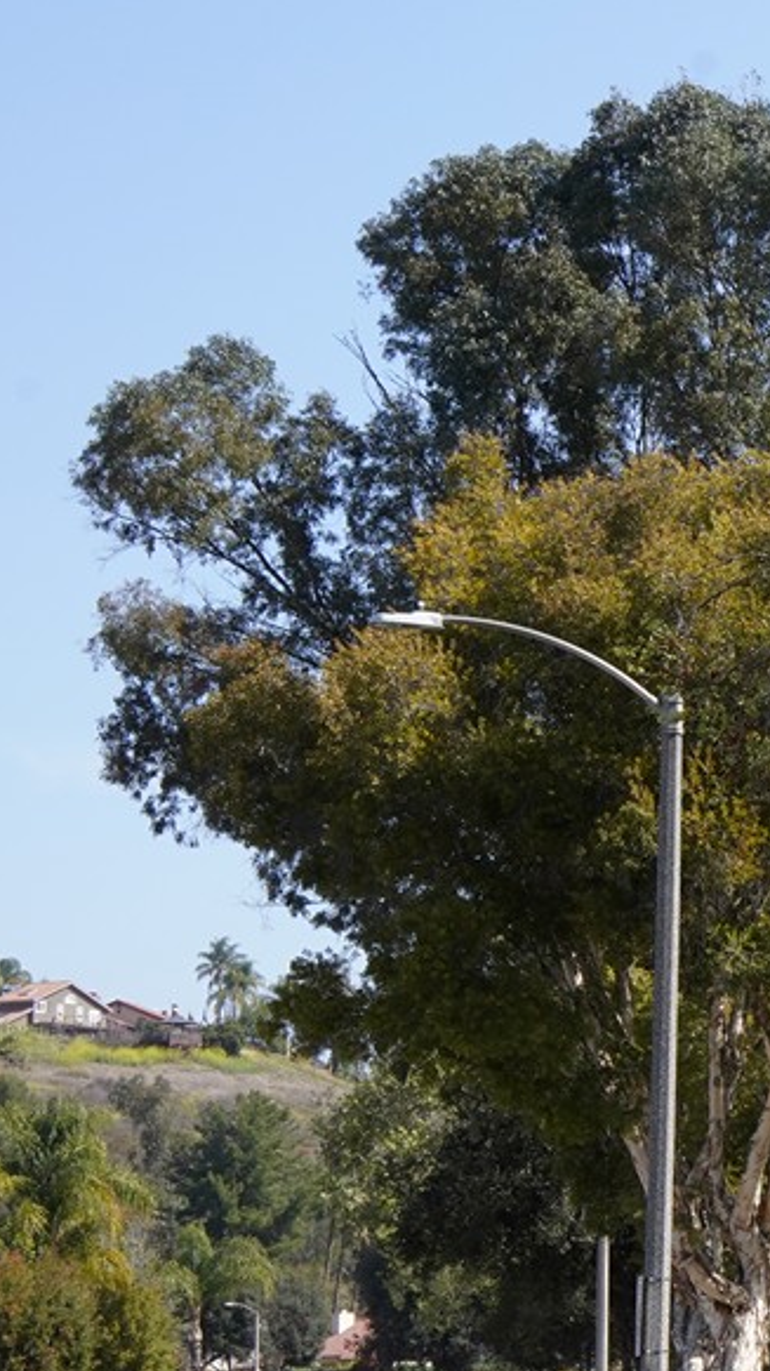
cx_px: 1933
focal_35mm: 126
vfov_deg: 17.0
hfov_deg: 8.6
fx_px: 4577
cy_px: 655
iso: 400
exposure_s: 1/160
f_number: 14
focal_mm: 35
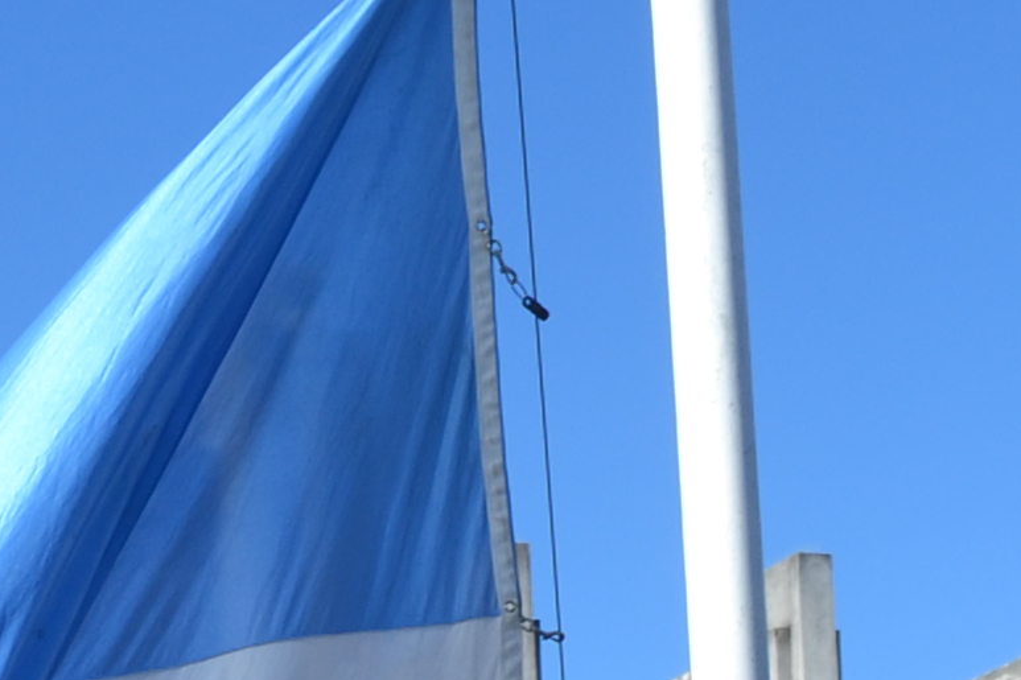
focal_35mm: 161
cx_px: -507
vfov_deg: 8.1
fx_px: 4565
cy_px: 1352
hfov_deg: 12.2
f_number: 8
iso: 100
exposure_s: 1/250
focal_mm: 18
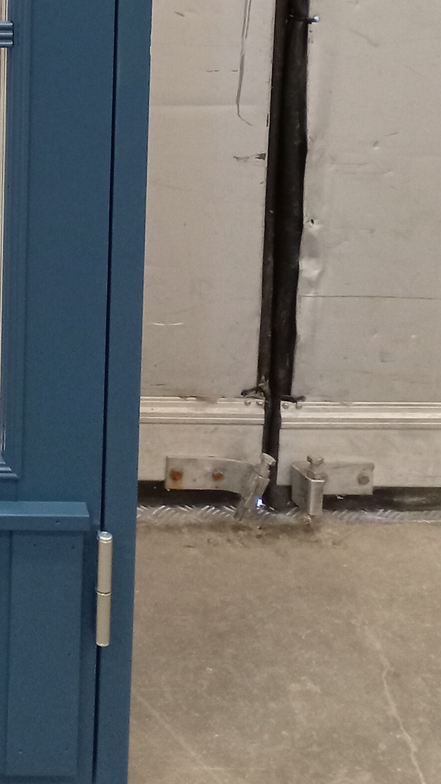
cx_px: -268
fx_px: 1580
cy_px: -144
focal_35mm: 76
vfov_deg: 25.2
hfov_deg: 14.5
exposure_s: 1/20
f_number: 1.8
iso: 1368
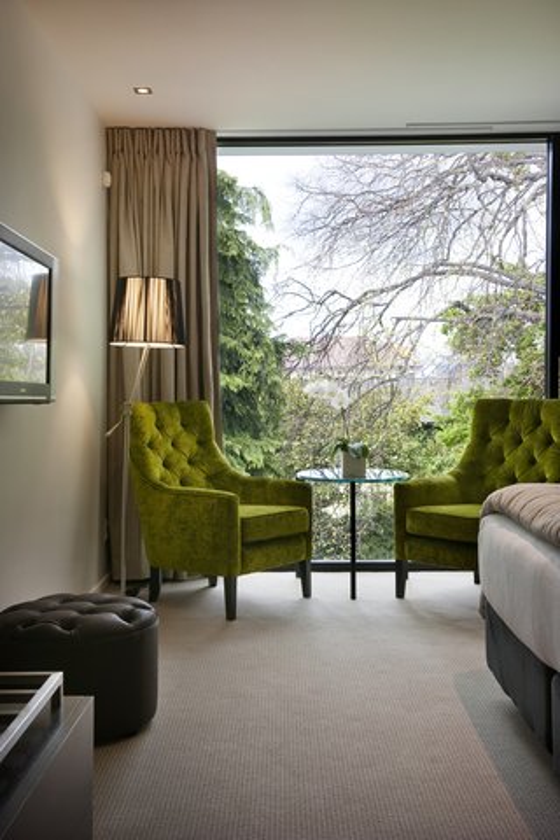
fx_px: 980
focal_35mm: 42
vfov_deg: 46.4
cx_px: 280
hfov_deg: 31.9
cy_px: 420
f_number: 11
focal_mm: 42
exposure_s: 1
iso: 100
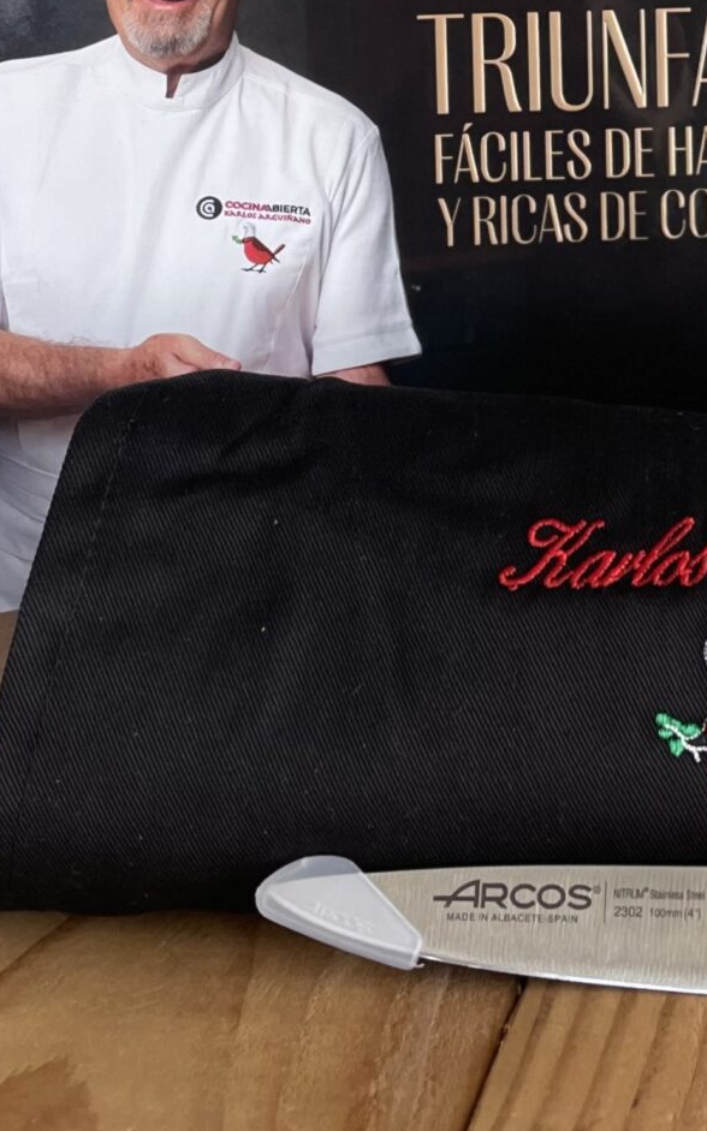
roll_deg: +1.2
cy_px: -14
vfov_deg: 26.0
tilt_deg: -5.7
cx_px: 777
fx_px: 2313
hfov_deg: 16.8
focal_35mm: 75
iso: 64
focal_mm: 4.2
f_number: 1.6
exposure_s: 1/121
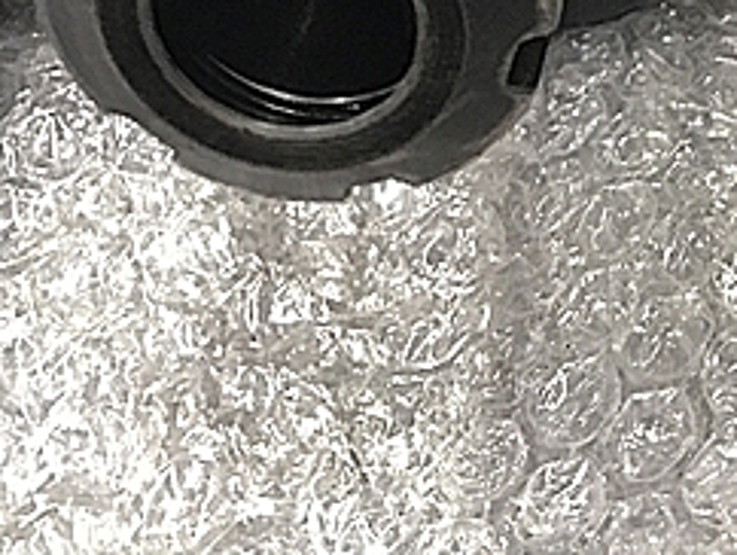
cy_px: -24
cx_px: 926
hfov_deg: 23.6
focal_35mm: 74
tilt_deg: -43.6
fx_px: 1577
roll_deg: -0.7
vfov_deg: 19.3
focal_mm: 3.99
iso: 50
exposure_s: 1/15
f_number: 1.8
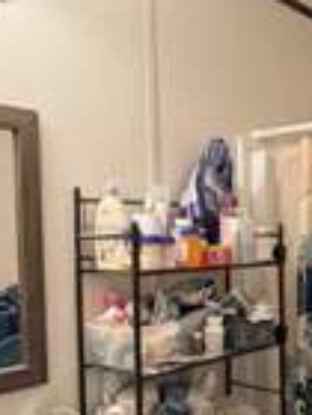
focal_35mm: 48
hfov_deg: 29.2
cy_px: 268
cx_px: 270
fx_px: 577
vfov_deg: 39.3
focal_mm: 2.22
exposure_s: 1/120
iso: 320
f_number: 2.2
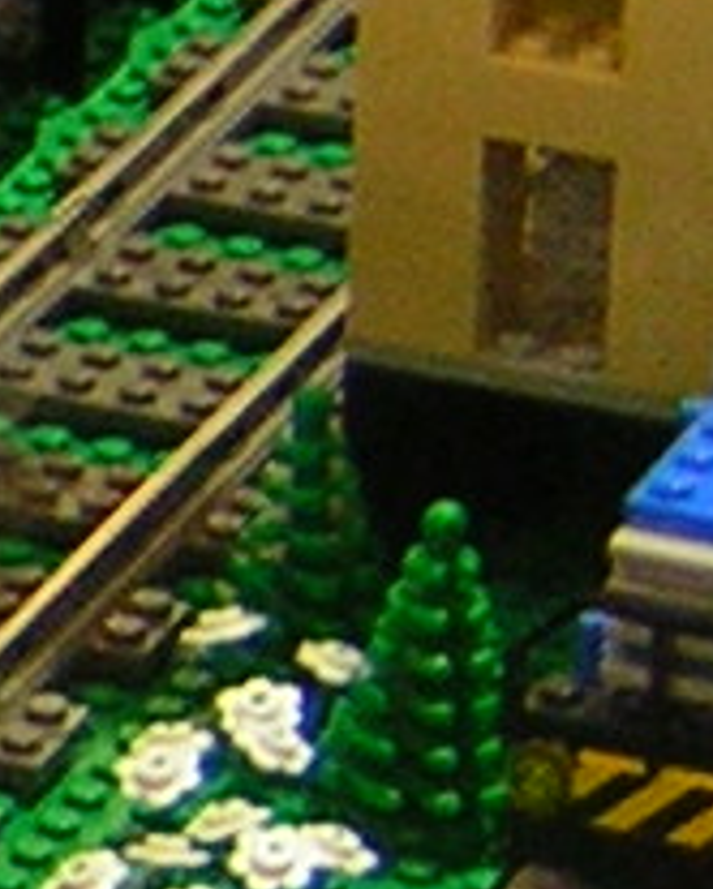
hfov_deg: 3.6
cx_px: -1890
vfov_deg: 4.7
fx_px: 10720
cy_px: 387
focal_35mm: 407
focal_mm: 7.1
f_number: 3.2
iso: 81
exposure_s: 1/5.6
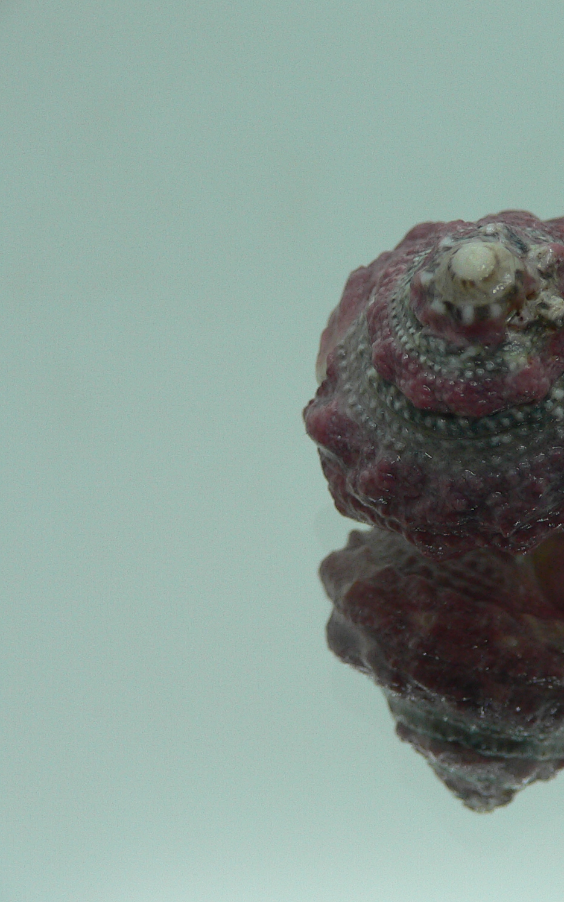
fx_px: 1230
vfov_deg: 40.3
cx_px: 502
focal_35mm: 50
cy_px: 453
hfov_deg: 25.1
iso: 100
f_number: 2.8
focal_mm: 4.6
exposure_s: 1/60
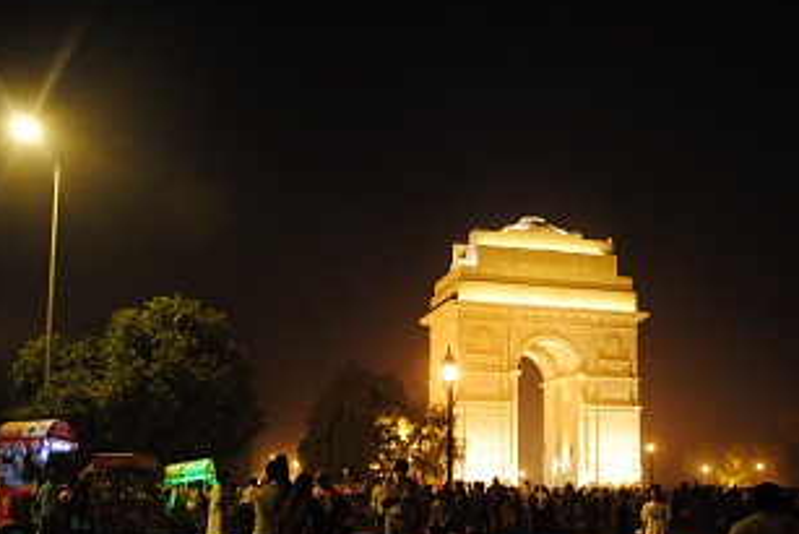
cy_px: 357
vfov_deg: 30.3
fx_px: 977
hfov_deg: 44.0
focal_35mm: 44
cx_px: 513
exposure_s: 1/10
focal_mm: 18
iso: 800
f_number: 3.5
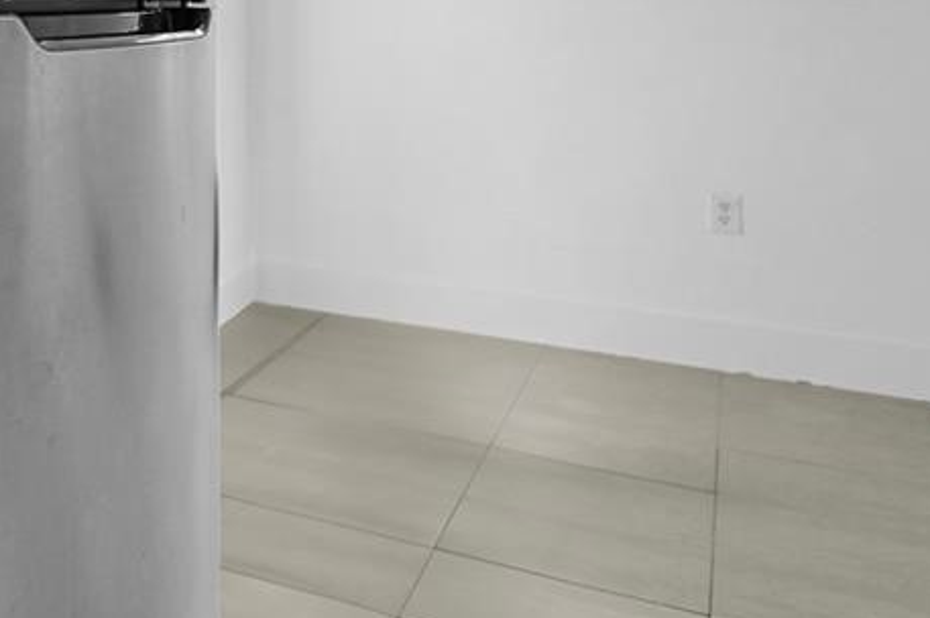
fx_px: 1265
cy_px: -13
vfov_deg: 25.9
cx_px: -539
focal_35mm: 49
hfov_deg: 26.2
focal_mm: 14
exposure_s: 1/50
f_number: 4
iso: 100
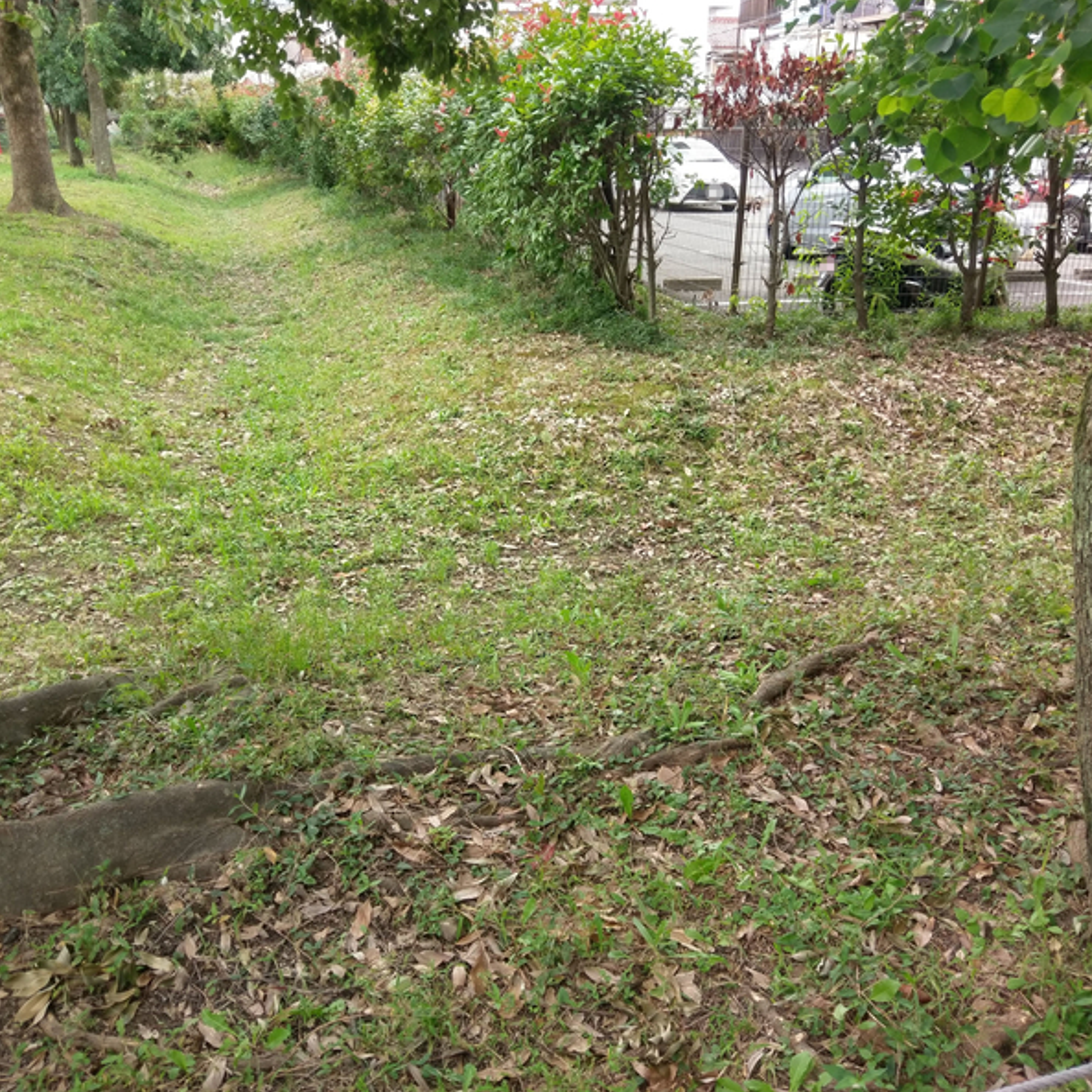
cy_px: 551
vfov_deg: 52.5
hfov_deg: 52.5
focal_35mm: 31
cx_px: 525
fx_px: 1106
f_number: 1.8
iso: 100
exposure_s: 1/144
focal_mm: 4.58
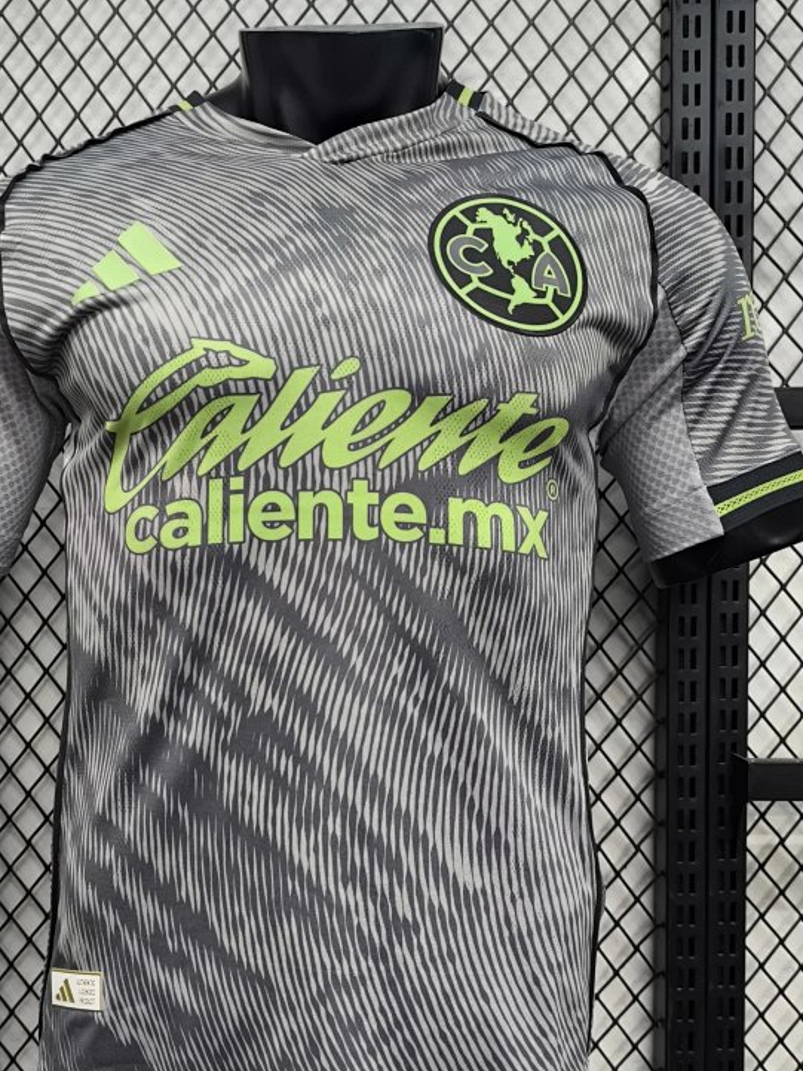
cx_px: 321
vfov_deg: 53.7
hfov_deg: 41.6
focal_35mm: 34
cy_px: 619
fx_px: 1052
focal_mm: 6.14
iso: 640
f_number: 1.65
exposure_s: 1/50
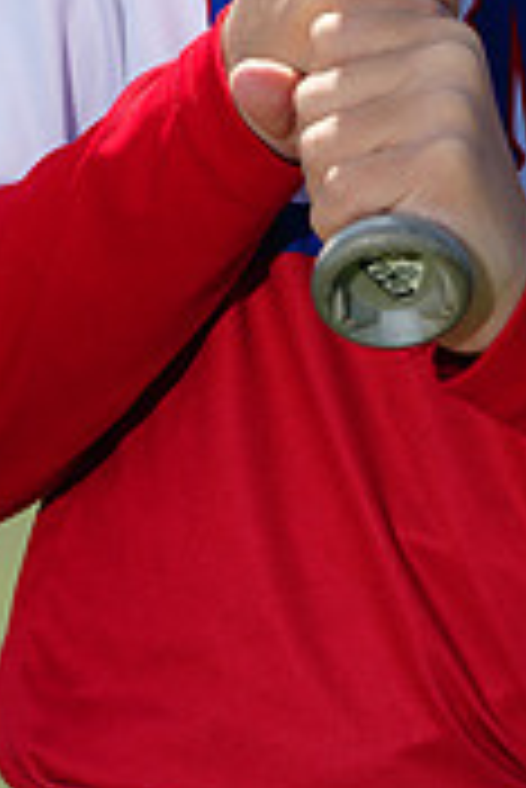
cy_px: -401
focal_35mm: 647
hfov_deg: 2.1
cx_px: 510
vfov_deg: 3.2
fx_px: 14151
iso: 50
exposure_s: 1/250
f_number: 5
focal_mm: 195
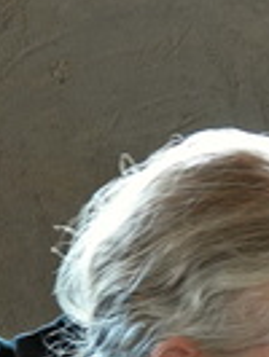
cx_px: 503
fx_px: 5503
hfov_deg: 2.8
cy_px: 487
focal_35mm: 532
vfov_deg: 3.7
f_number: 4
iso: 800
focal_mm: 42.08
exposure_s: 1/30
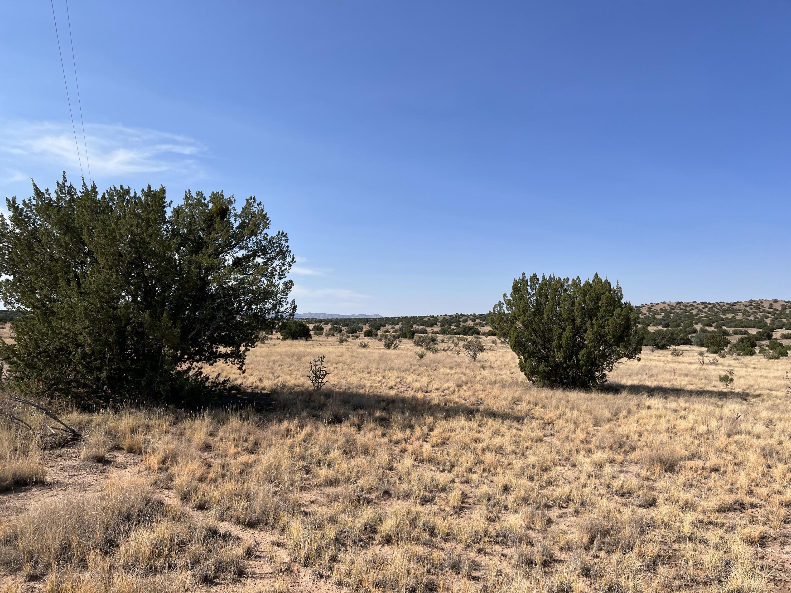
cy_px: 296
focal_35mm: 26
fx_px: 594
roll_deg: +0.2
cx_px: 396
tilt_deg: +3.6
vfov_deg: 53.1
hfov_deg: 67.3
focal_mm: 5.7
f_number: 1.5
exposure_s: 1/5319
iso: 50
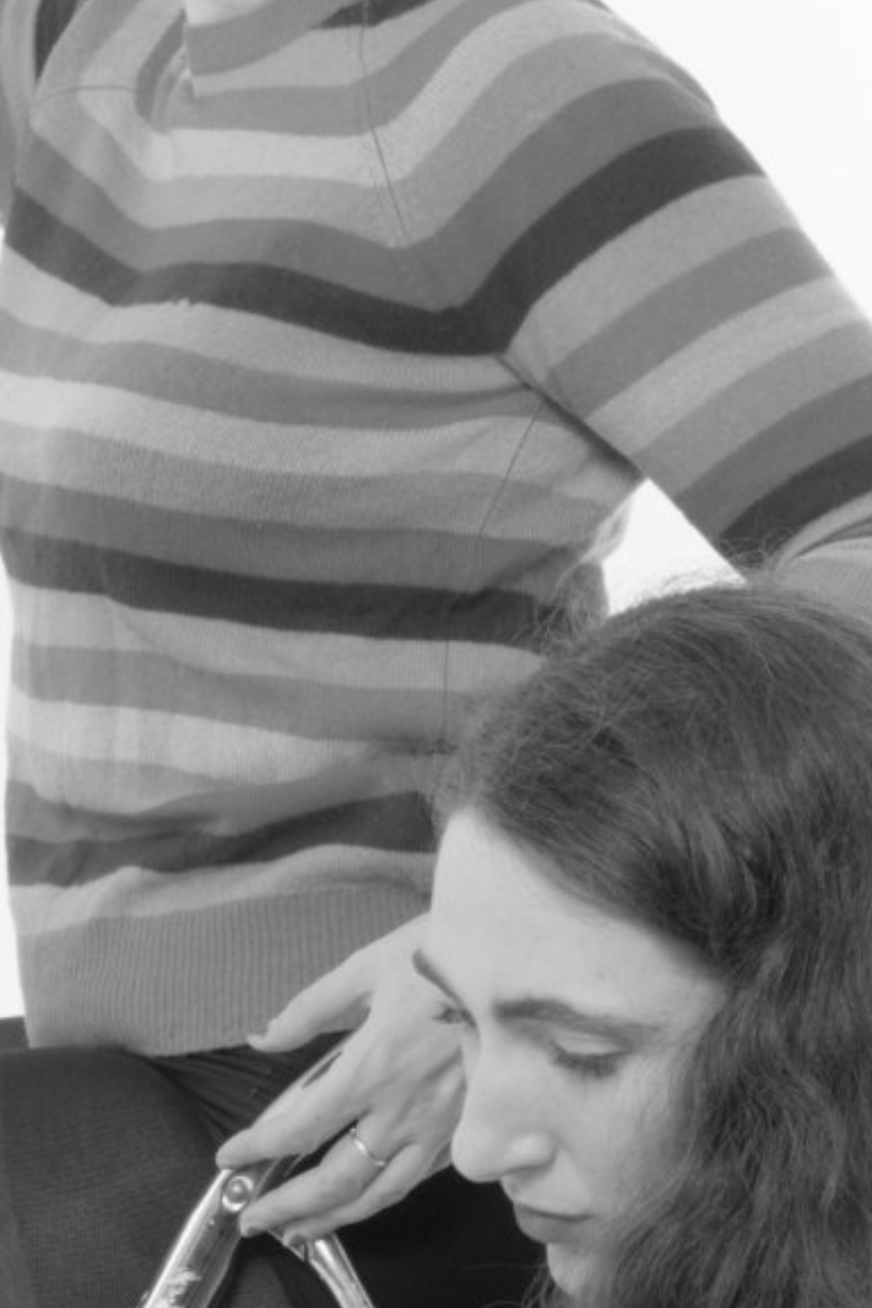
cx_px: 123
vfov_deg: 13.5
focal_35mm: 148
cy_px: 1585
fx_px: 5377
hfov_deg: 9.2
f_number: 9
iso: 200
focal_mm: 20
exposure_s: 1/100
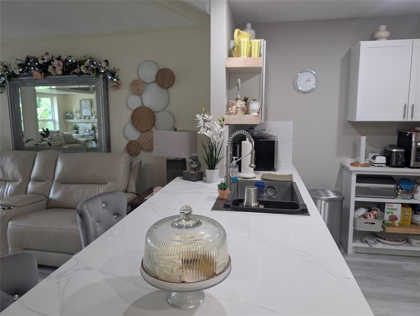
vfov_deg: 56.9
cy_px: 158
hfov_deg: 71.5
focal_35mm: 24
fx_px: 292
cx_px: 210
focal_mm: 6.9
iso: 115
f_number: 1.68
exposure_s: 1/60
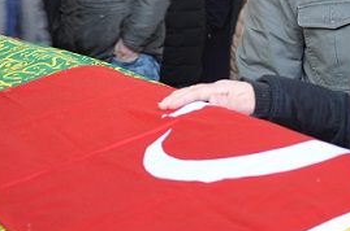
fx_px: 1406
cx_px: 286
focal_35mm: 145
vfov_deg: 9.4
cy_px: 36
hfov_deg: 14.1
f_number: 5.6
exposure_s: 1/30
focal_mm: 40
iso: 400
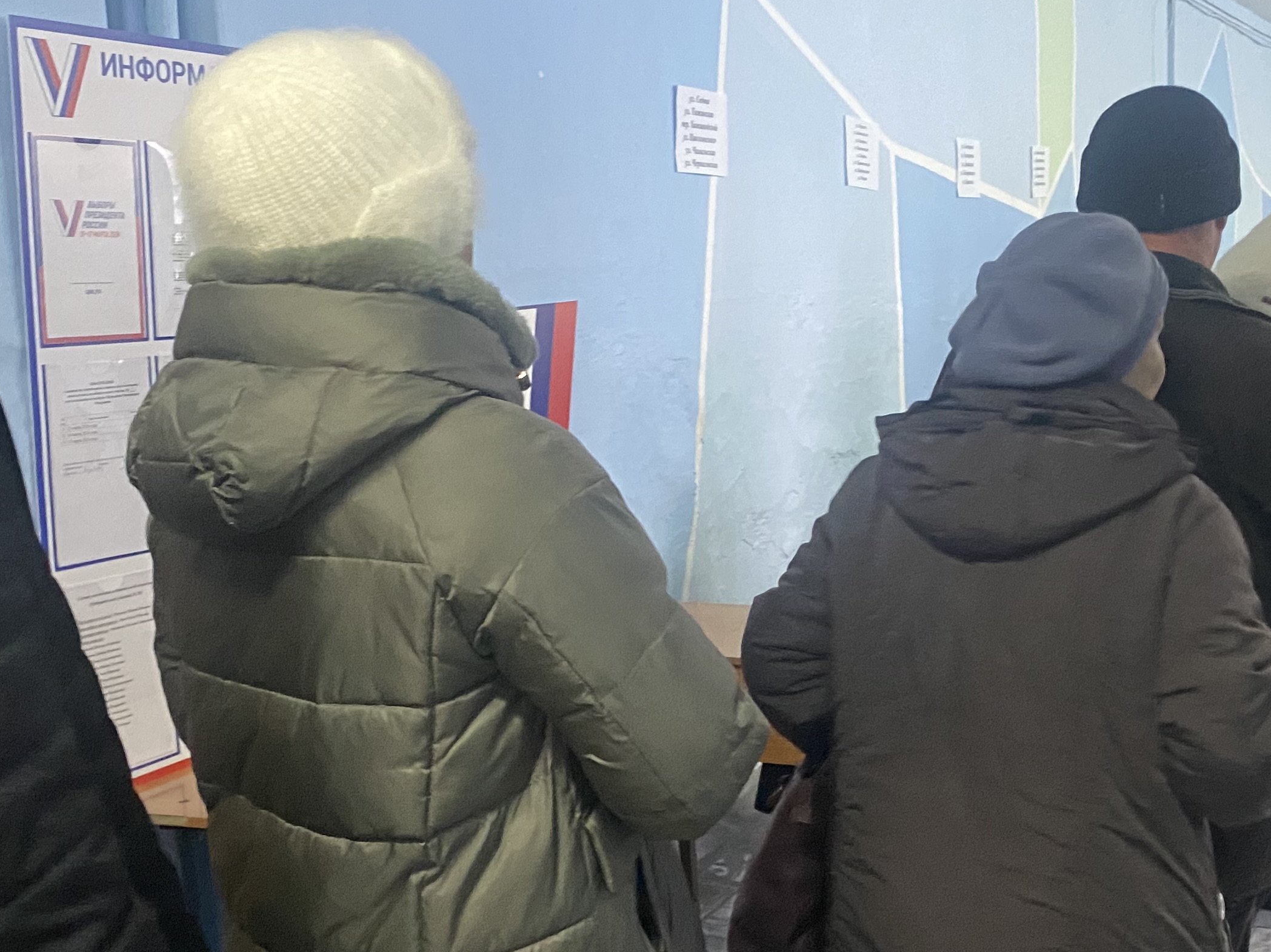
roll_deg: +1.3
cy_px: 532
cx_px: 810
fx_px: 1836
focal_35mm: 50
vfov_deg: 29.1
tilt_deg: -11.2
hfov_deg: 37.9
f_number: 1.8
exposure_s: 1/50
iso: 400
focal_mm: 4.25
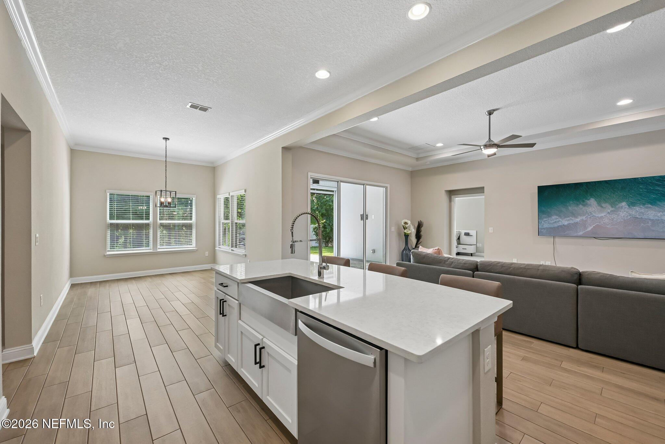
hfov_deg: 104.3
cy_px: 222
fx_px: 259
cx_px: 332
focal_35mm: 14
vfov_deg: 81.2
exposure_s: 1/10
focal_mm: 14
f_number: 8
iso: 400
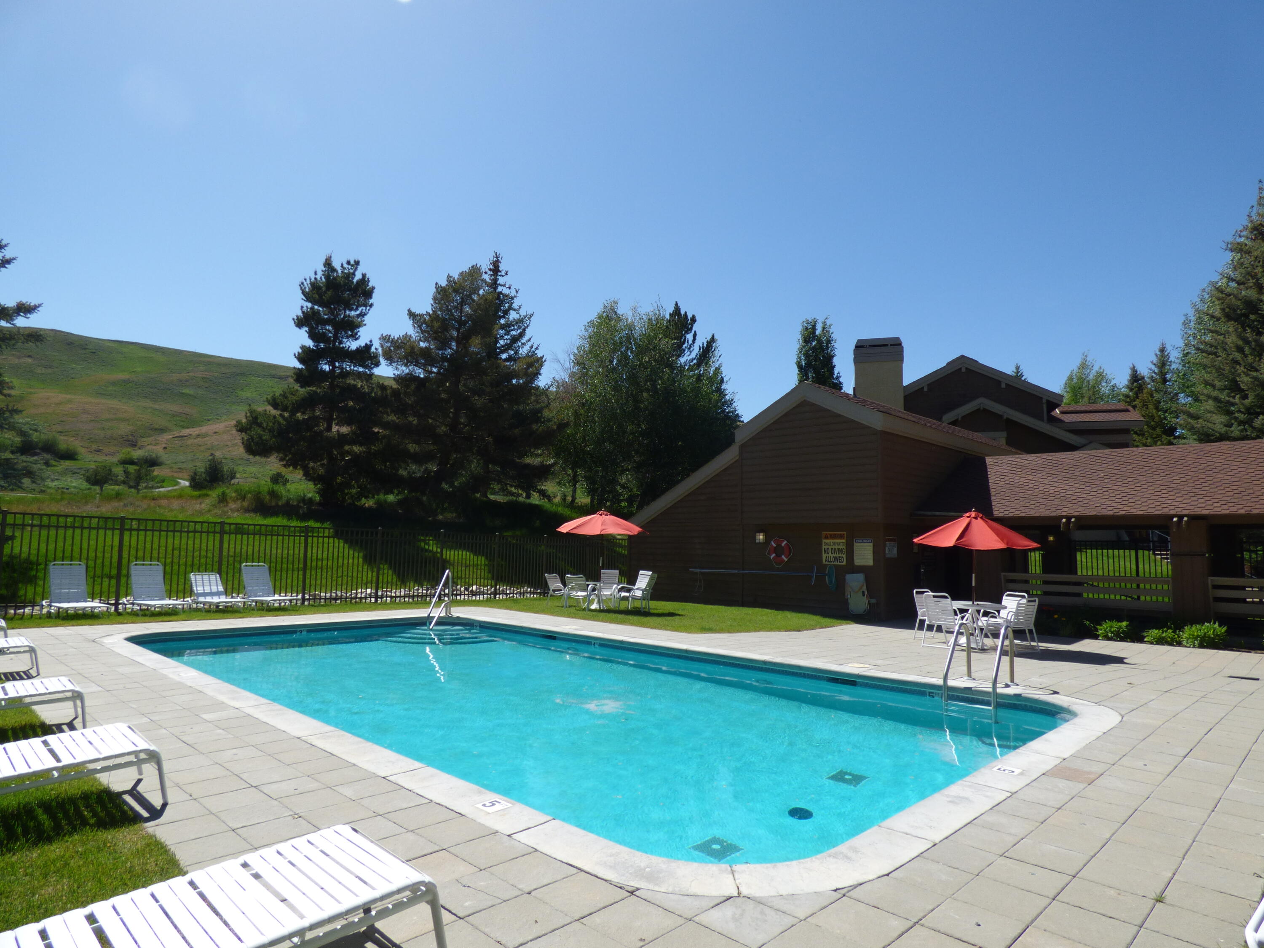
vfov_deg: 66.0
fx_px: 730
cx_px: 632
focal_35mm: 20
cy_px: 474
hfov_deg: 81.7
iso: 100
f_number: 2.8
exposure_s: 1/1600
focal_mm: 3.58
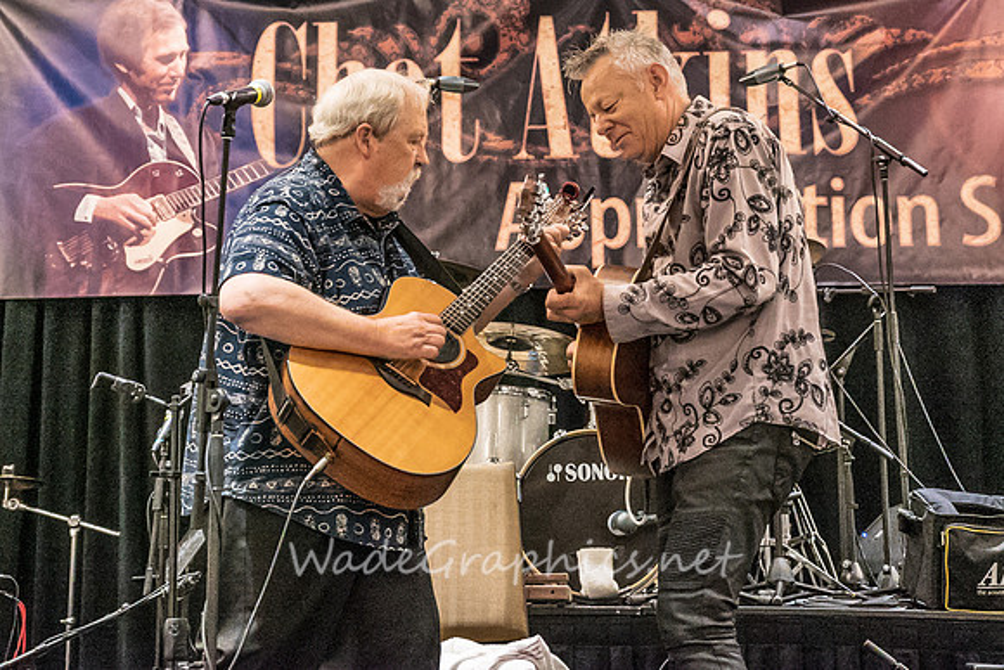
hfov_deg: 22.8
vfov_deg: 15.3
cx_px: 465
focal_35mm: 89
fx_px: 2492
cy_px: 213
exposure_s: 1/200
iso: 10000
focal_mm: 61
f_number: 5.6
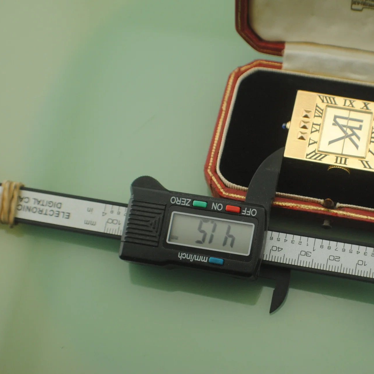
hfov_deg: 19.6
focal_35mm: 88
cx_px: 277
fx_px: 1076
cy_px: 187
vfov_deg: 19.7
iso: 400
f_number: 5.6
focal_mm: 46
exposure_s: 1/200
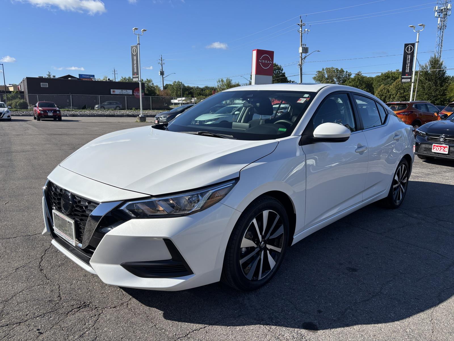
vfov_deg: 53.1
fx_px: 341
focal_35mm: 26
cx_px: 227
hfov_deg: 67.3
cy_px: 170
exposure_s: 1/3650
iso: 50
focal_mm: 5.96
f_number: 1.6
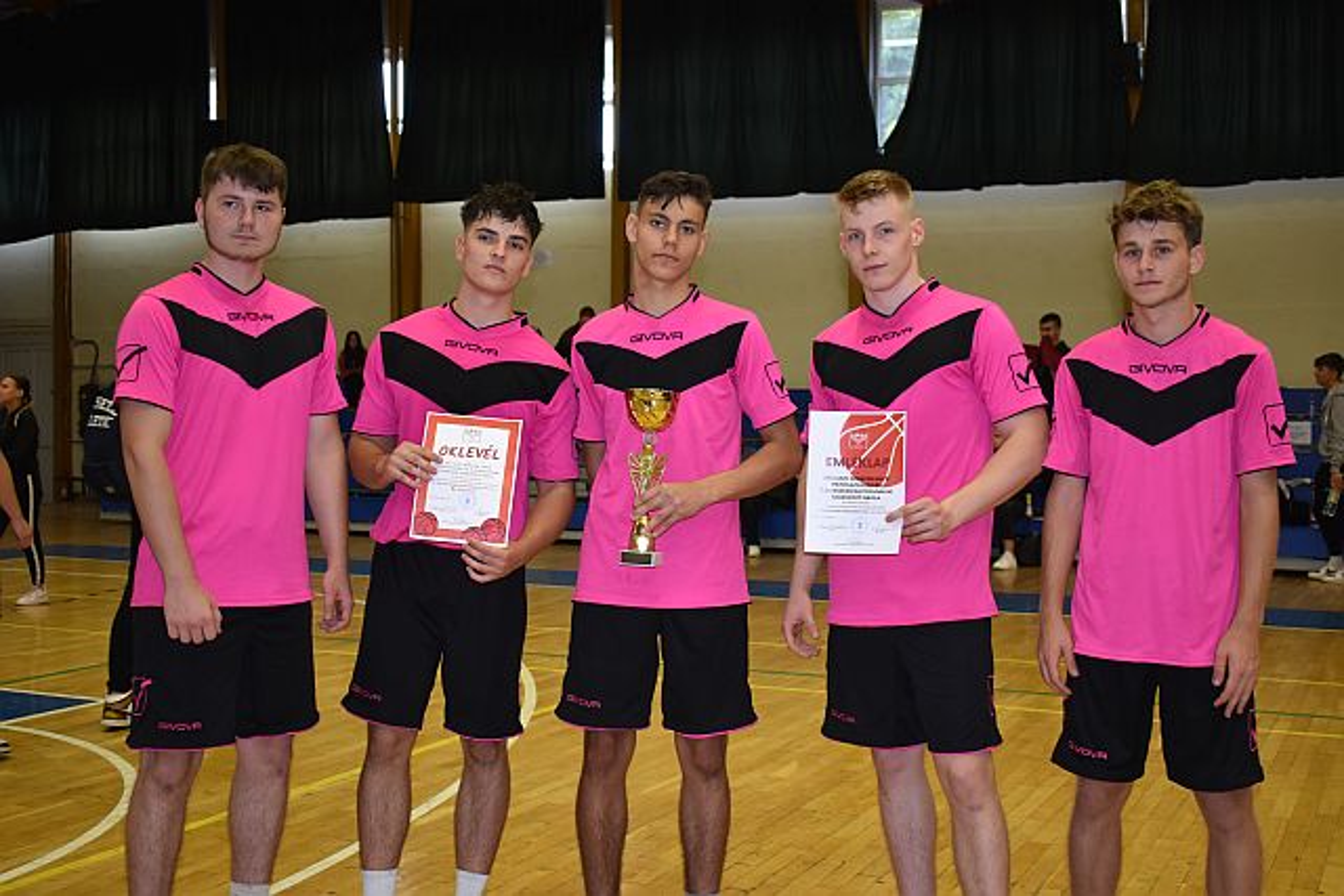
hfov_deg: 45.0
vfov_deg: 30.9
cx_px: 672
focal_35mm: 44
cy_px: 448
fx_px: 1624
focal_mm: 29
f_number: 4.2
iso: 800
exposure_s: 1/125
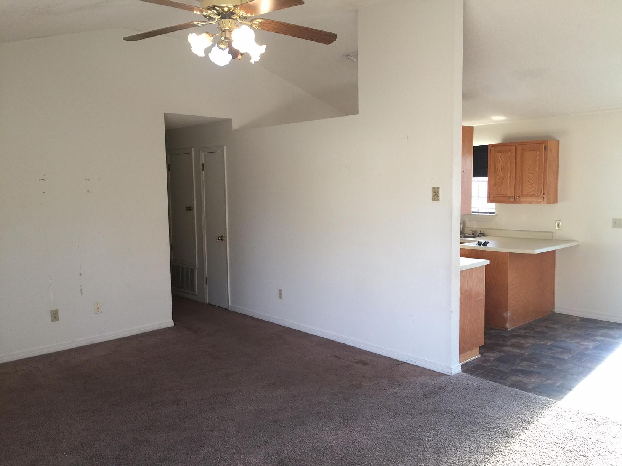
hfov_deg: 61.7
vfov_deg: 48.2
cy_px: 233
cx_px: 311
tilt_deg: -6.0
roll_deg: -0.8
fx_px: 521
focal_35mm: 29
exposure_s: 1/30
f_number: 2.2
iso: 32
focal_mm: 4.15
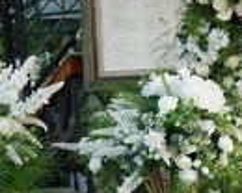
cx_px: 462
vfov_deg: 12.1
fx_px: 917
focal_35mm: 128
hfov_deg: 13.3
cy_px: 92
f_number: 4
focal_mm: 30
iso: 800
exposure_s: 1/400
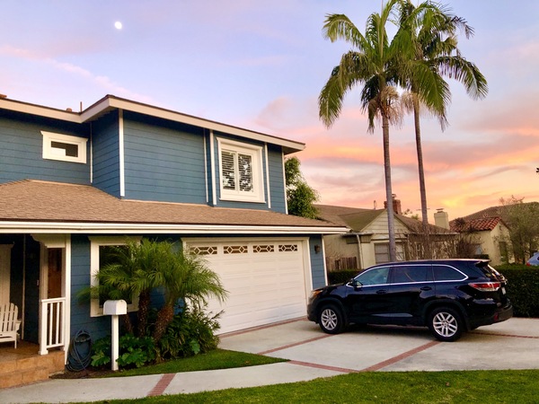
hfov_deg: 63.4
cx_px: 270
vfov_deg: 49.7
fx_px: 436
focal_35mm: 28
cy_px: 202
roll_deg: +3.8
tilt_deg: +9.6
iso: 25
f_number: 1.8
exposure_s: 1/40
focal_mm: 4
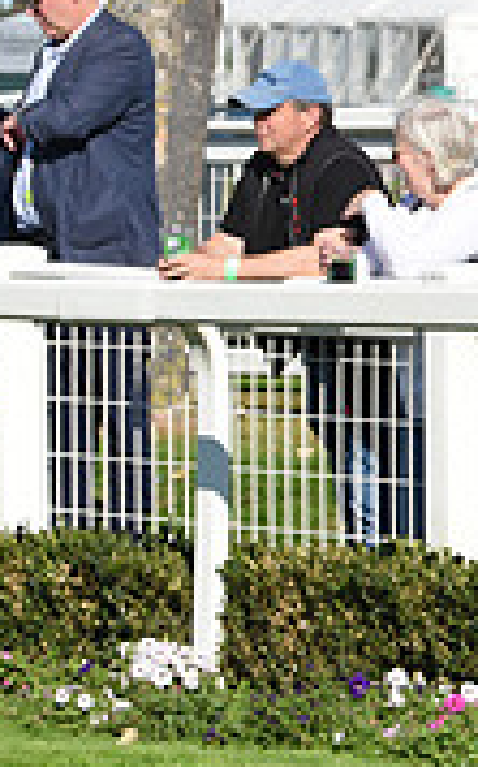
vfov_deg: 7.0
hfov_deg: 4.3
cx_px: 1189
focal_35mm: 299
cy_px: 252
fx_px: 6242
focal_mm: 90
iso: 400
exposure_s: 1/2000
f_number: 6.3
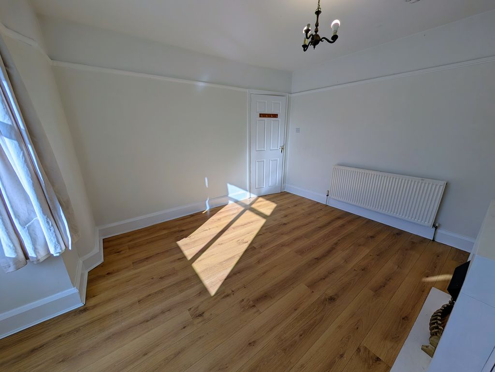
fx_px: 172
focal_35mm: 12
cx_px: 248
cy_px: 186
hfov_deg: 110.5
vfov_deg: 94.6
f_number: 1.7
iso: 54
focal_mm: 2.02
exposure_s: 1/2088
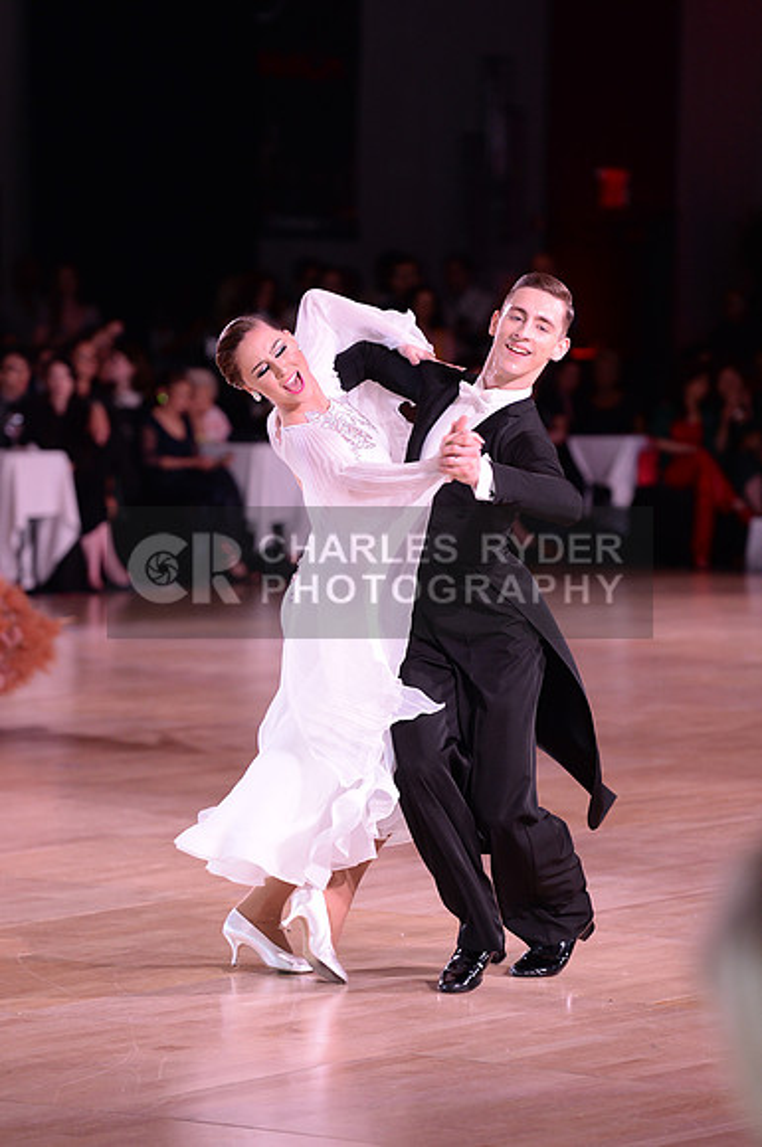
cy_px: 574
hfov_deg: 8.3
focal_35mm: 165
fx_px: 5254
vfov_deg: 12.5
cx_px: 381
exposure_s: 1/250
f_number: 4
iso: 1600
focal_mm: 165
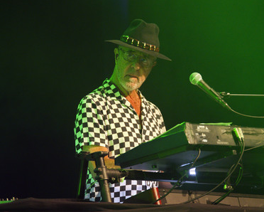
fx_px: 2666
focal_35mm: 341
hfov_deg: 5.7
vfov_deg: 4.5
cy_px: 106
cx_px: 132
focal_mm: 300
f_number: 2.8
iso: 1600
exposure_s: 1/100
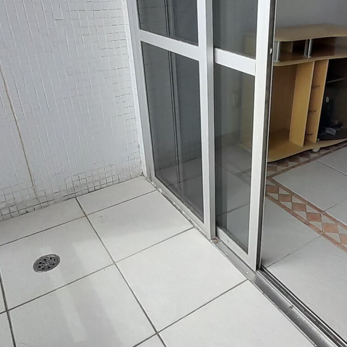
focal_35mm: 29
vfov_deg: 55.5
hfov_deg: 55.1
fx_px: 329
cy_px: 157
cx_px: 213
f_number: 2.2
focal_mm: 1.13
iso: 40
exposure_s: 1/651
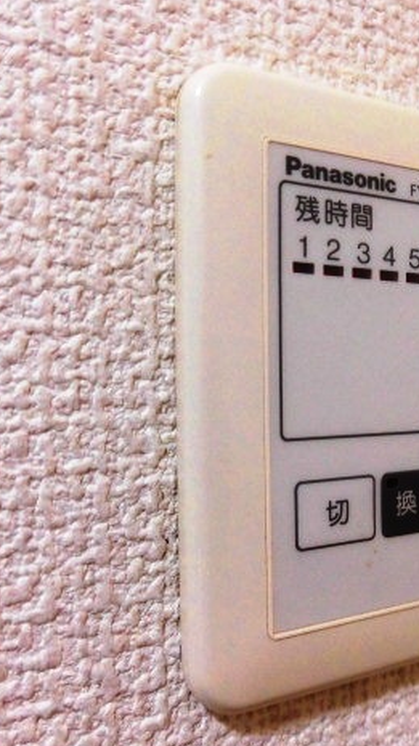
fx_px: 712
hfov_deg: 31.1
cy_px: 382
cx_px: 387
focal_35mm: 36
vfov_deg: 55.3
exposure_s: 1/10
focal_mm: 4.3
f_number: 3.1
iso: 100
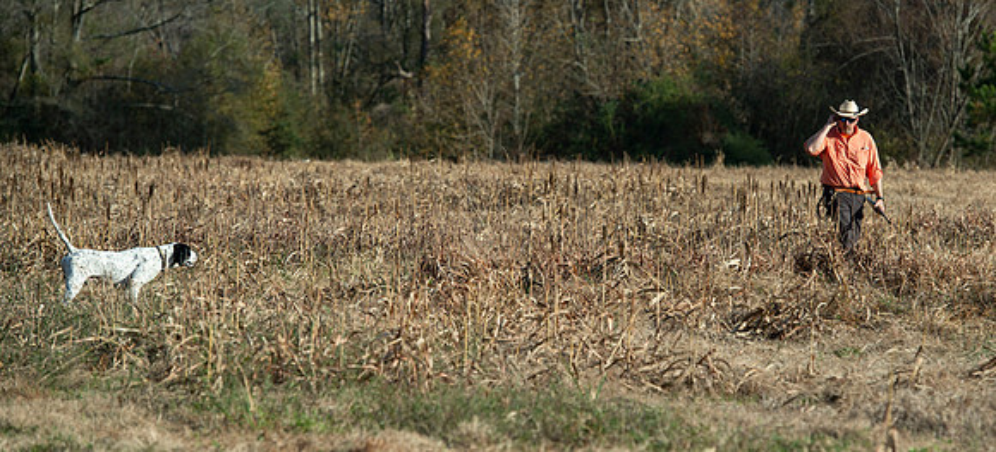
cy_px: 191
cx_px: 590
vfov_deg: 4.6
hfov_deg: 10.2
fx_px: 5573
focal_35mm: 220
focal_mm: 170
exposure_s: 1/500
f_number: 5.6
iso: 125
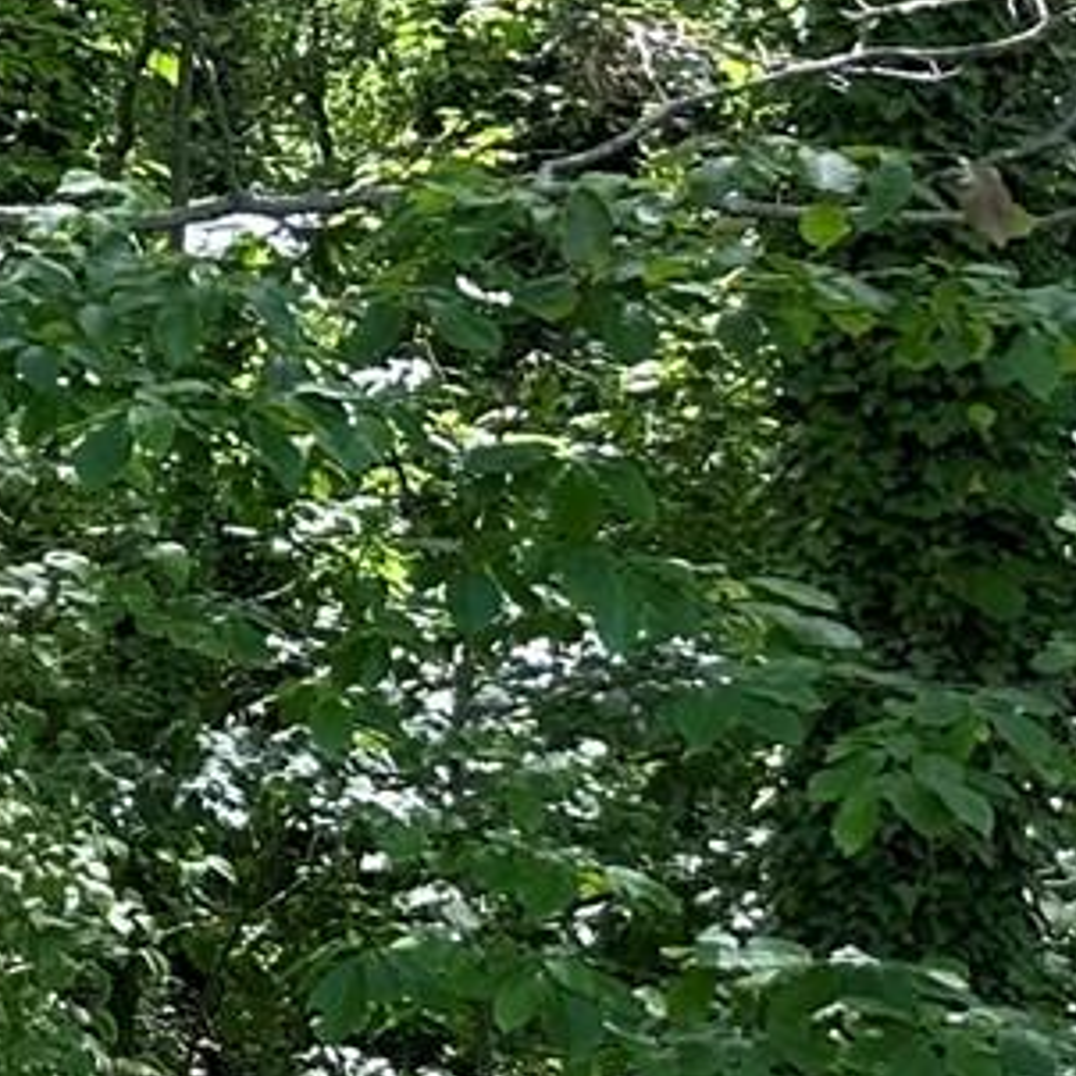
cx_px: -2451
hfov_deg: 9.0
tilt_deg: +1.6
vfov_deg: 12.1
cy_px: 232
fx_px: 5064
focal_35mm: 144
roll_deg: +0.4
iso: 64
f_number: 1.78
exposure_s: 1/220
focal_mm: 6.86
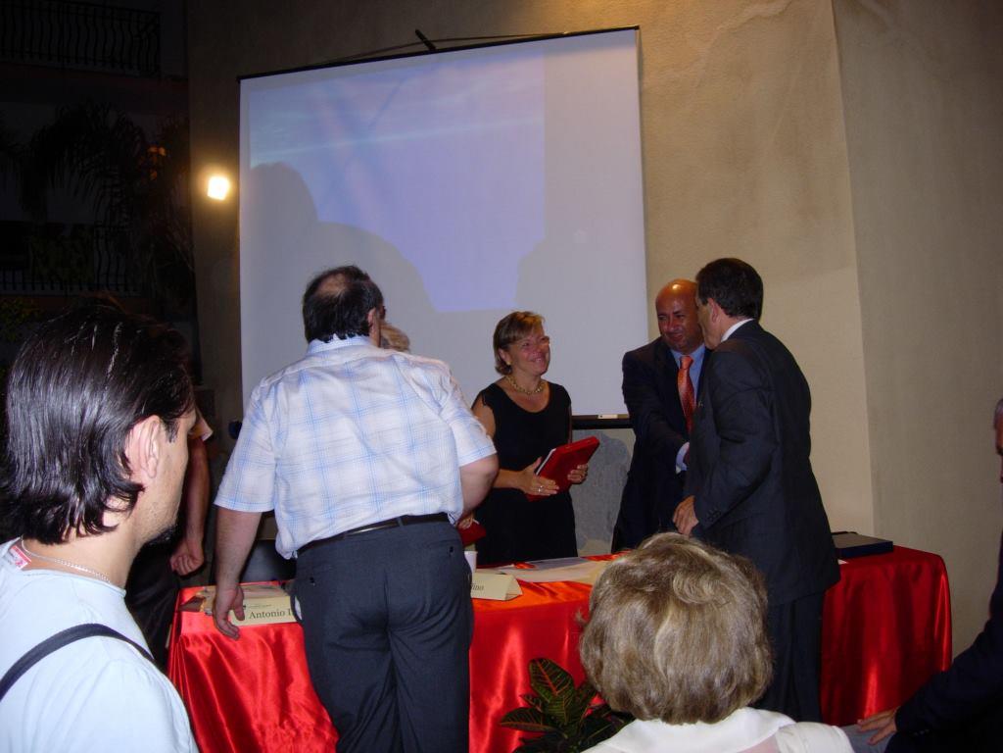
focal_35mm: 38
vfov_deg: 37.7
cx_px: 502
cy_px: 376
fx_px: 1101
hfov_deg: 49.0
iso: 79
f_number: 2.8
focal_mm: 7.8
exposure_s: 1/64
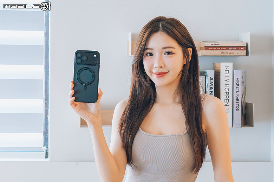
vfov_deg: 16.9
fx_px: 616
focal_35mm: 81
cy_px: 91
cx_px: 137
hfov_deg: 25.1
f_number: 7.1
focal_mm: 54
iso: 6400
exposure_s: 1/100
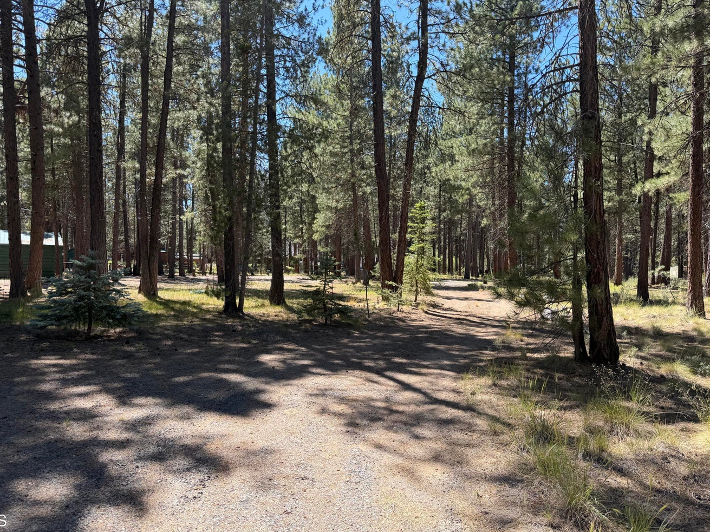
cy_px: 269
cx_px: 341
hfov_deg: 69.4
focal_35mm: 25
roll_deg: -0.5
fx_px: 513
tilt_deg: +0.0
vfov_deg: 54.9
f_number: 1.78
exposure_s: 1/920
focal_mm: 6.76
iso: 80
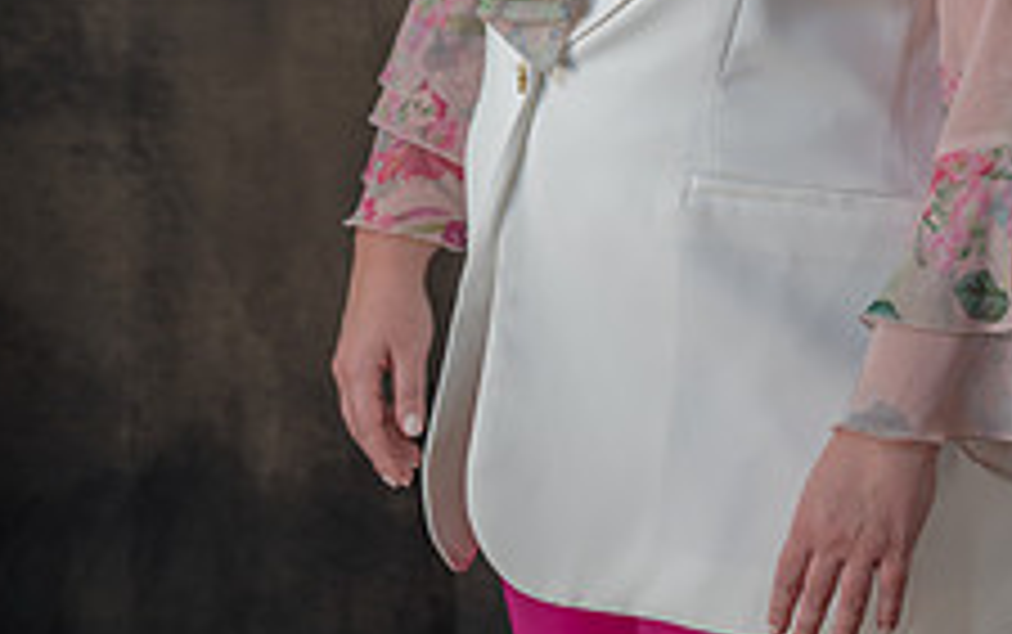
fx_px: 5907
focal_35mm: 214
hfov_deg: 9.8
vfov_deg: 6.1
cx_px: 580
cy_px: -139
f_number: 4.5
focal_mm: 105
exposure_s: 1/100
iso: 400
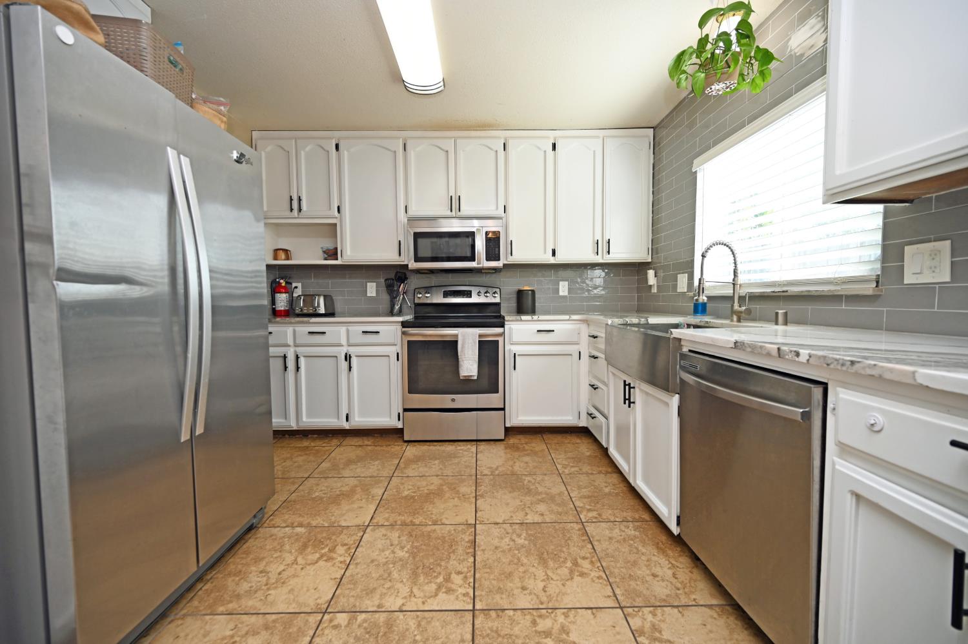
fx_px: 376
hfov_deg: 104.3
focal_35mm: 14
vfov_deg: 81.1
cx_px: 484
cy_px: 322
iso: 110
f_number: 4
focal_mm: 14
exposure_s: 1/60
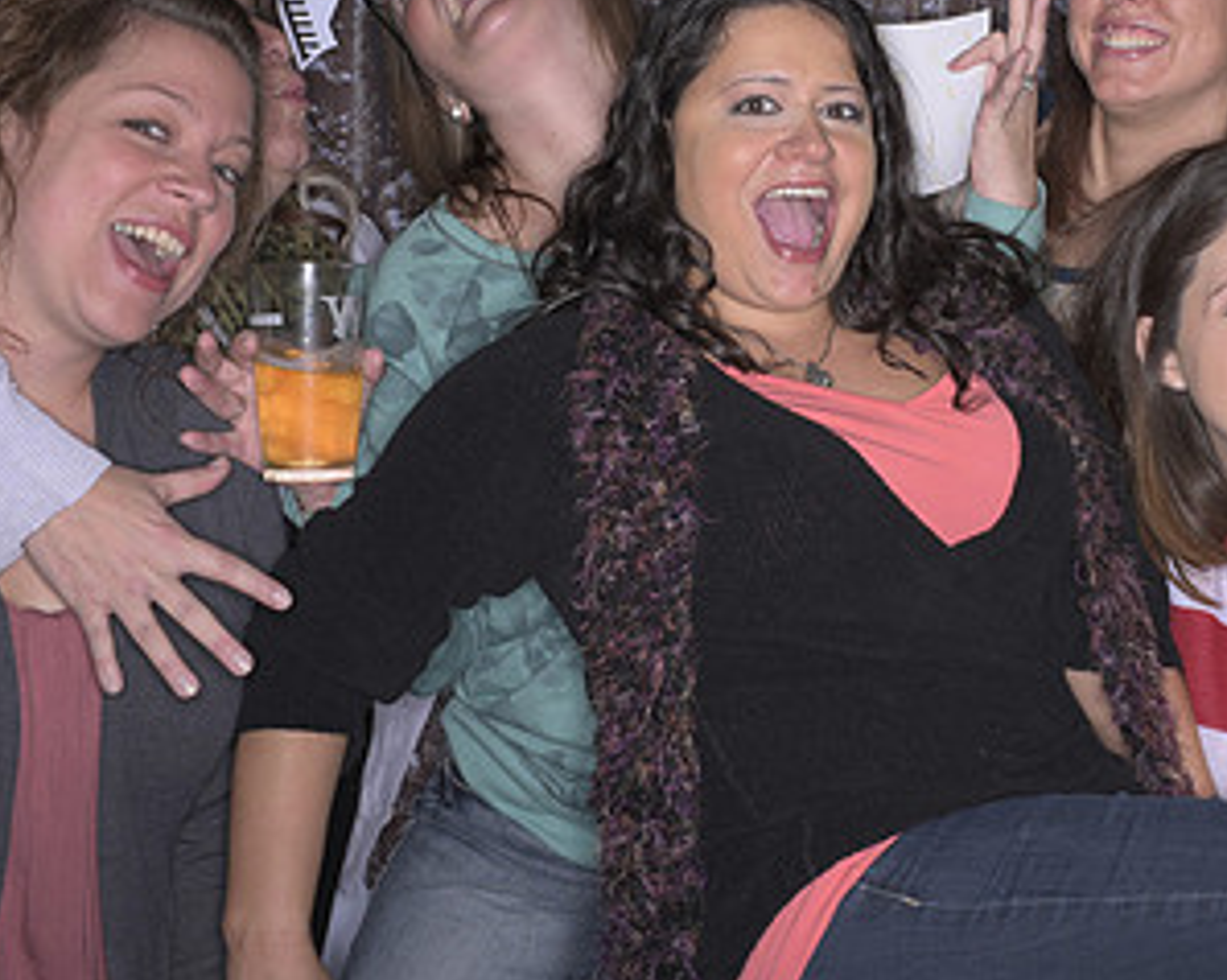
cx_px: 947
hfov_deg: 29.1
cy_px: 270
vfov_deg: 23.6
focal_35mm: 64
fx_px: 2323
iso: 64
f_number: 11
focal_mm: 35
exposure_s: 1/250
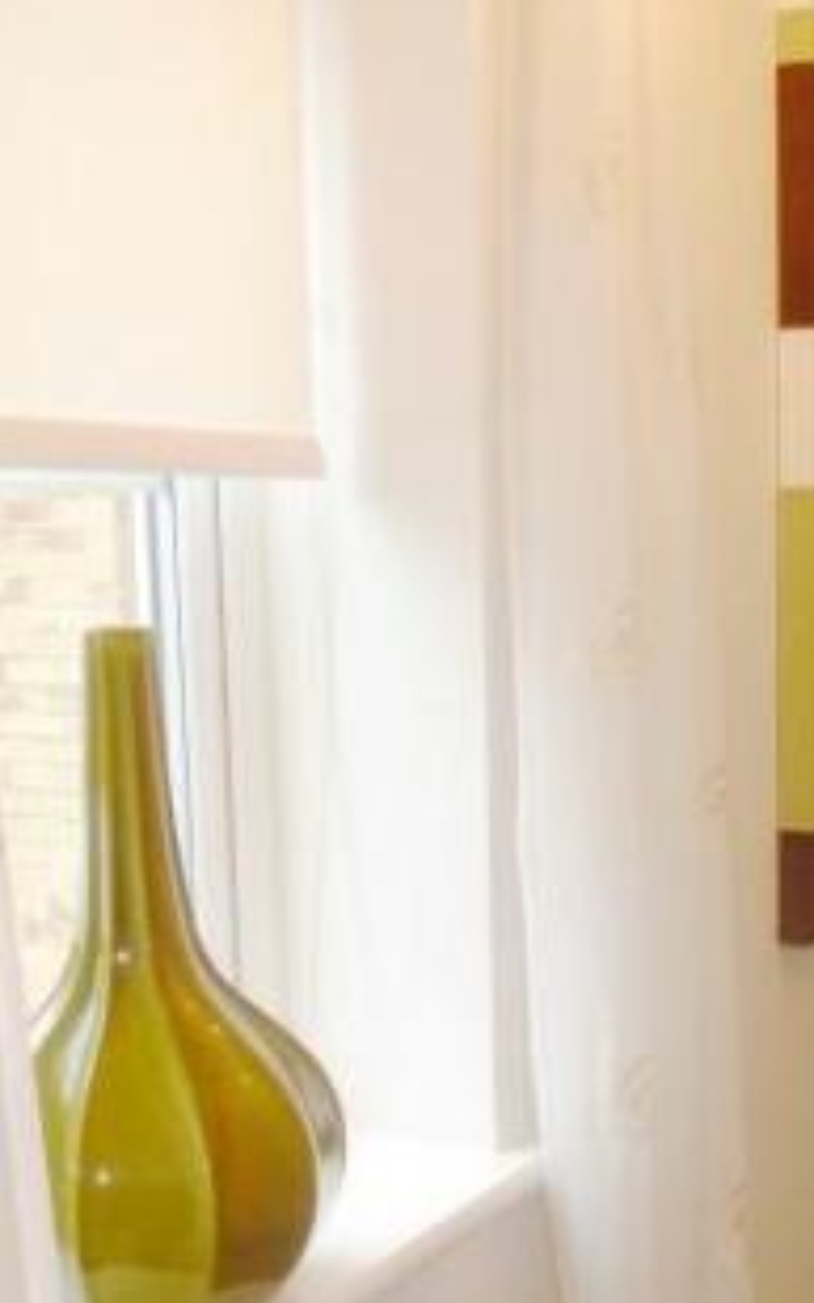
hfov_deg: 26.3
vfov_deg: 41.7
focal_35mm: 48
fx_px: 1705
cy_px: 761
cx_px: 673
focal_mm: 4.3
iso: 320
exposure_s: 1/60
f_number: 3.3
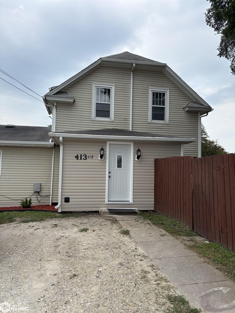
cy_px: 156
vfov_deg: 67.3
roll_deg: -1.0
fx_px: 235
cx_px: 118
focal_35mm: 26
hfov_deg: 53.1
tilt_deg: +4.5
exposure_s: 1/1393
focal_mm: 5.96
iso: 50
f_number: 1.6
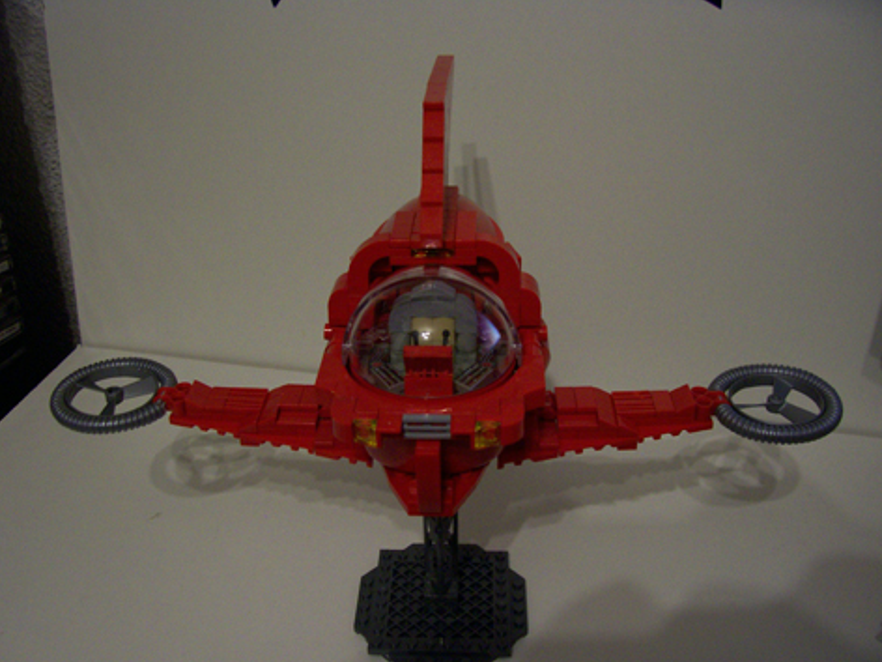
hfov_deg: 51.4
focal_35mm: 36
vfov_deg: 39.6
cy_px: 349
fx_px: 917
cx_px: 447
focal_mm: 5.6
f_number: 2.7
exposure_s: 1/8
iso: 160
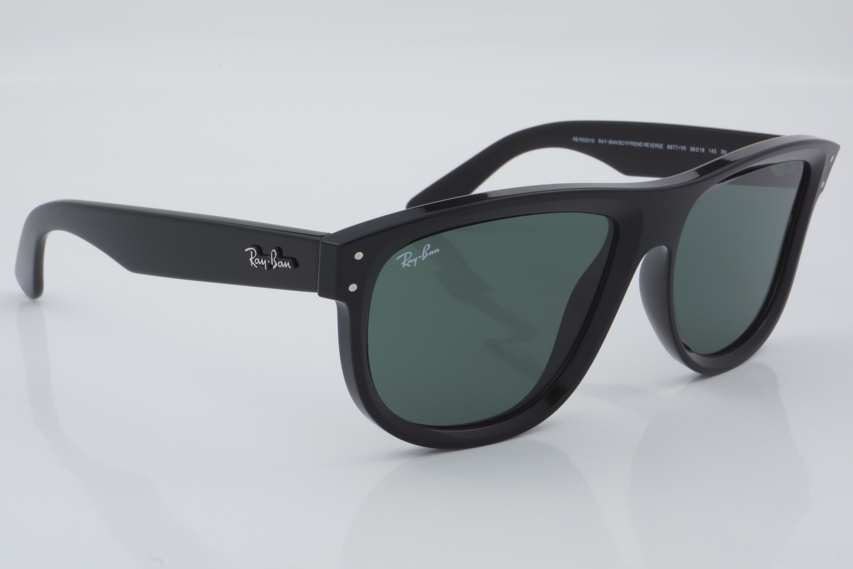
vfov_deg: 18.2
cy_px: 284
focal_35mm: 75
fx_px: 1777
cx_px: 426
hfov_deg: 27.0
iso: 100
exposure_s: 1/4
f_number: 32
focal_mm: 50
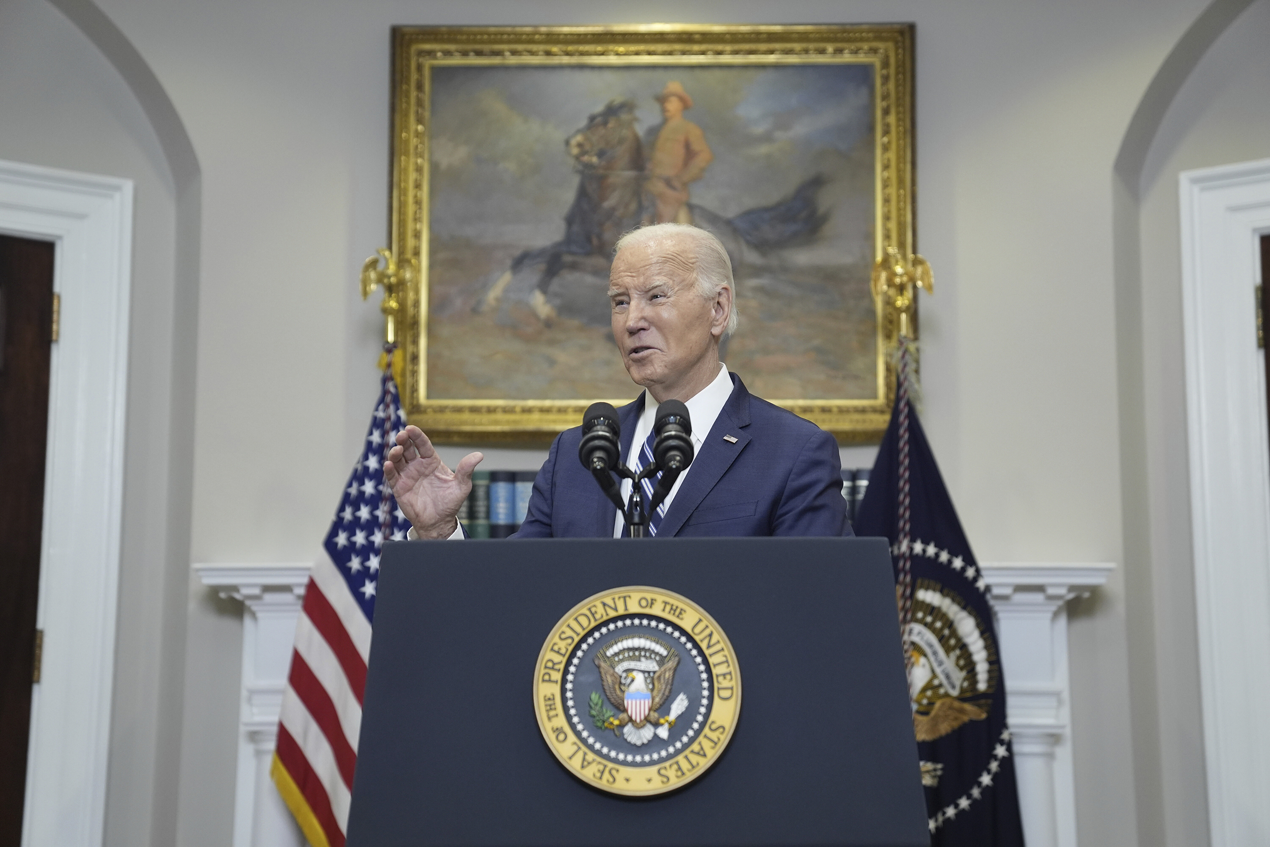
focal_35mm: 58
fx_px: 2046
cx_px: 635
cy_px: 424
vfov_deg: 23.4
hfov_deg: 34.5
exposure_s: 1/250
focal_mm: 58
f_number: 2.8
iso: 2000
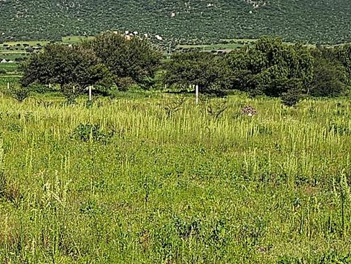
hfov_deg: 20.7
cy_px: 188
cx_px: 51
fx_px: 943
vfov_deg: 15.9
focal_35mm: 93
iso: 12
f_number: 1.7
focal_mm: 6.3
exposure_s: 1/1636
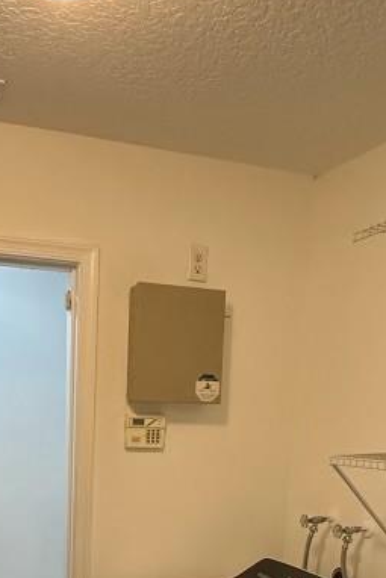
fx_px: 627
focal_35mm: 39
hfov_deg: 33.6
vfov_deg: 44.3
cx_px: 100
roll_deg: -1.9
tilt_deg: -10.9
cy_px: 539
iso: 250
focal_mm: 2.22
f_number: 2.2
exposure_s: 1/120
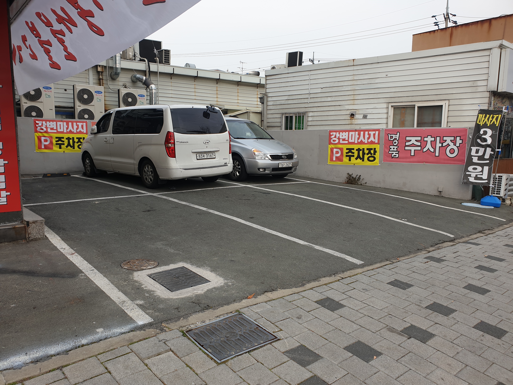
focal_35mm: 26
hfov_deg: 67.3
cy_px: 192
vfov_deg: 53.1
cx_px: 256
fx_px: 385
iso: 50
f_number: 2.4
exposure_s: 1/565
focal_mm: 4.3
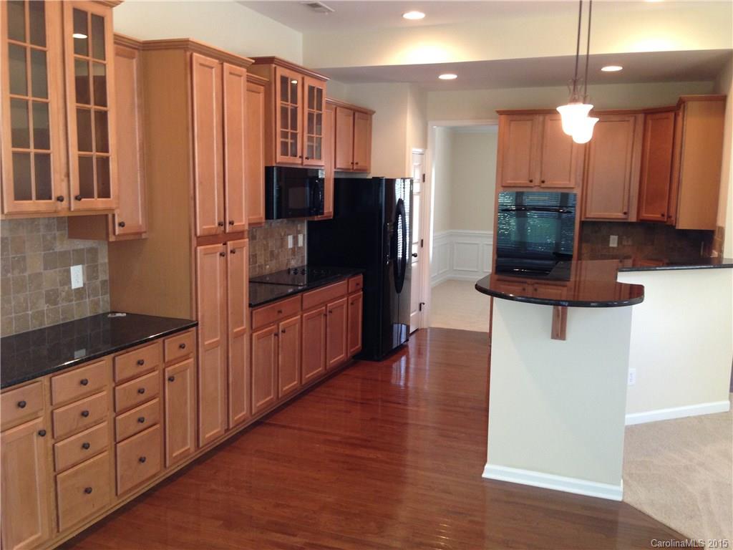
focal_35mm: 33
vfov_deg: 42.9
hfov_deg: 55.4
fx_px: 699
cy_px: 275
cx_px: 366
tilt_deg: -6.2
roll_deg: +0.2
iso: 125
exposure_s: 1/20
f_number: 2.4
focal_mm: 4.12
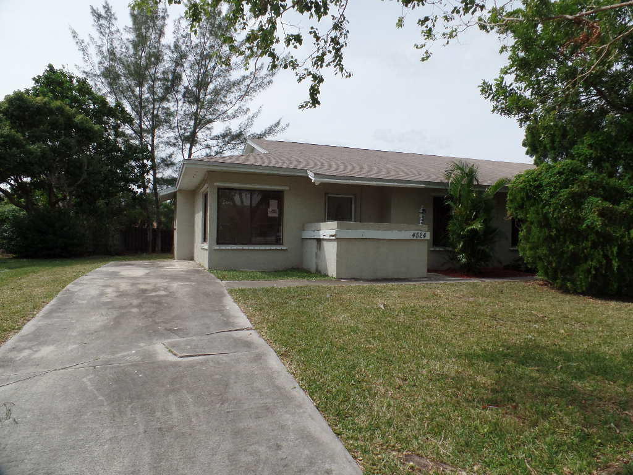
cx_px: 316
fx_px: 421
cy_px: 238
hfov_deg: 73.9
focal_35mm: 23
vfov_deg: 58.9
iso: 160
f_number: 5
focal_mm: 4.1
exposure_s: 1/1000
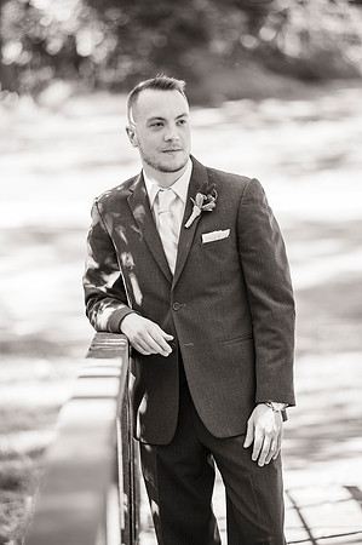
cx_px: 181
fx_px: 2192
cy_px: 272
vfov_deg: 14.2
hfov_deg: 9.4
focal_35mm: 145
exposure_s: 1/160
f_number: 3.2
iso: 160
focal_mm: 145
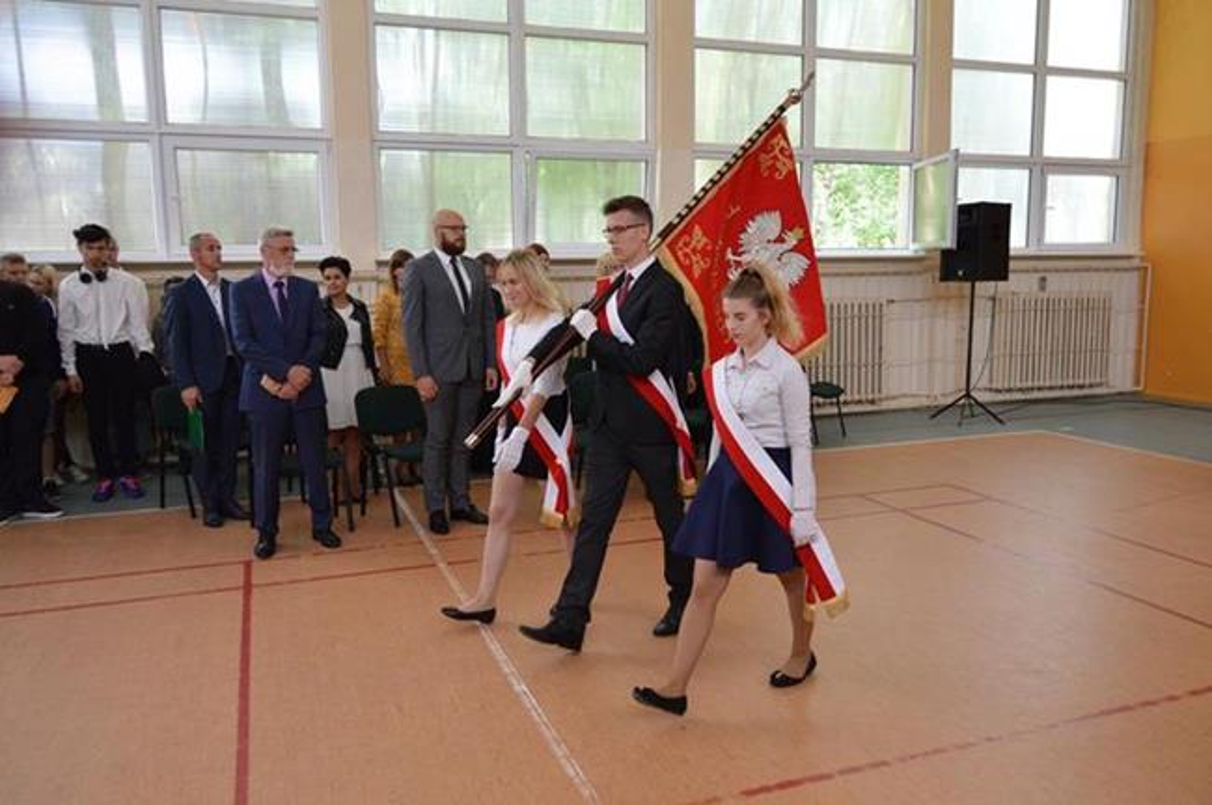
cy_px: 402
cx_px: 606
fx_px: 908
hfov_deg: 67.4
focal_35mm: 27
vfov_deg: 47.8
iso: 1600
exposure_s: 1/500
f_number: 3.5
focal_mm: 18
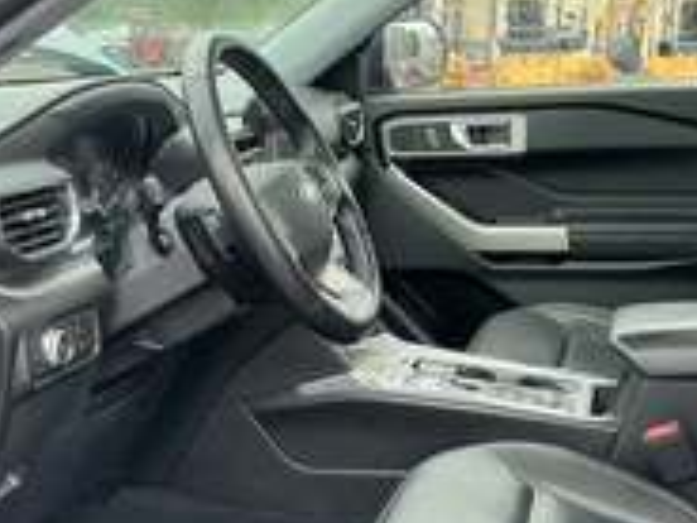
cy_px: 413
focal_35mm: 61
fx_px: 1228
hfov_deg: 31.7
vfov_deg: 23.7
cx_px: 375
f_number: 1.8
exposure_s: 1/122
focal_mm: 3
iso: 32
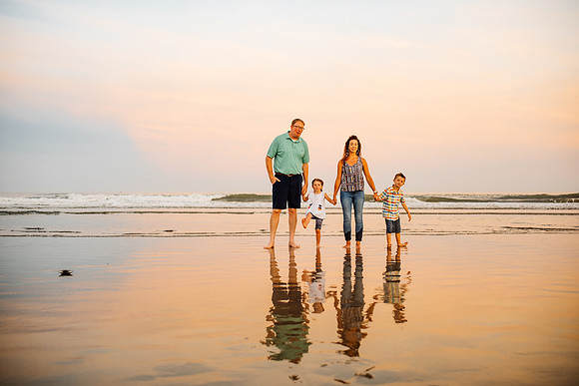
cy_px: 193
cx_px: 290
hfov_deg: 54.4
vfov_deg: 37.9
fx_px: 563
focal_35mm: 35
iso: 320
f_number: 2.8
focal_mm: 35
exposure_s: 1/200
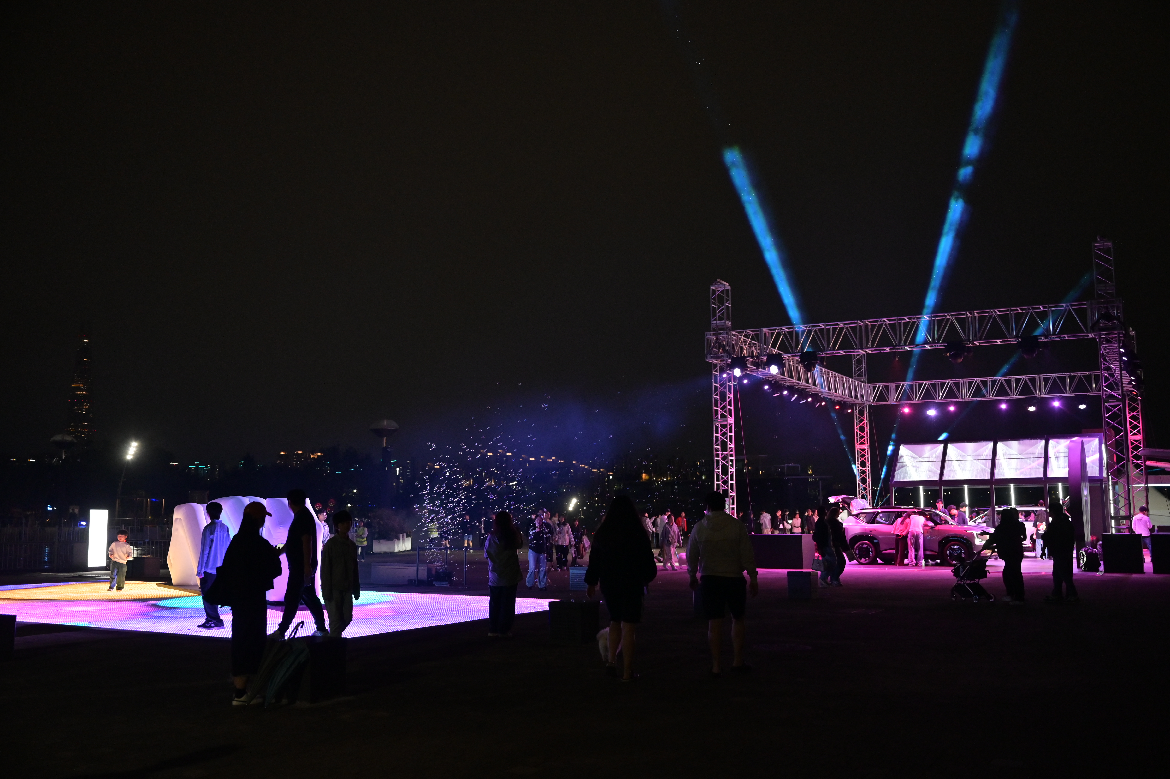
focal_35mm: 33
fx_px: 1072
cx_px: 585
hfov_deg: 57.3
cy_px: 390
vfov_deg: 39.9
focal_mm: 33
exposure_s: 1/200
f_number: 2.8
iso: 2000
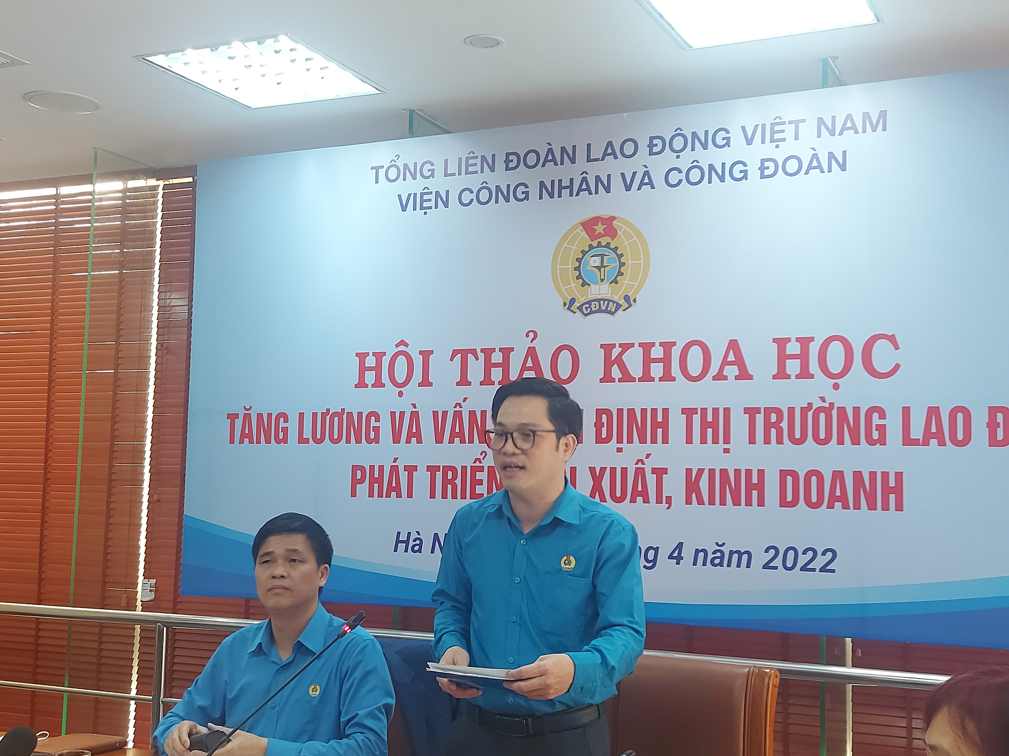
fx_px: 700
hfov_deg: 71.6
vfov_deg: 56.8
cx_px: 504
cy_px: 378
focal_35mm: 24
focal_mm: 5.23
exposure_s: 1/50
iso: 125
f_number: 1.8
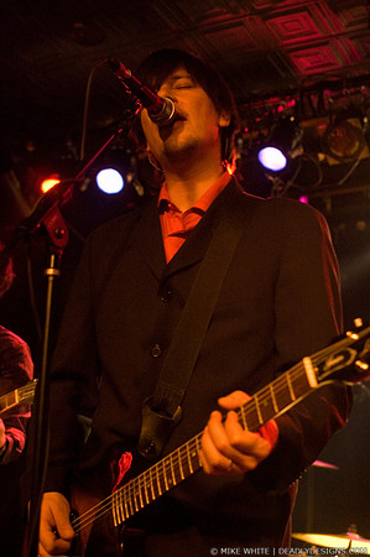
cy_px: 278
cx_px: 185
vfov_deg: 37.9
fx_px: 811
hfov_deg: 25.7
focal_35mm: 52
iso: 1600
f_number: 2.8
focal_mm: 35
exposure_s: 1/20
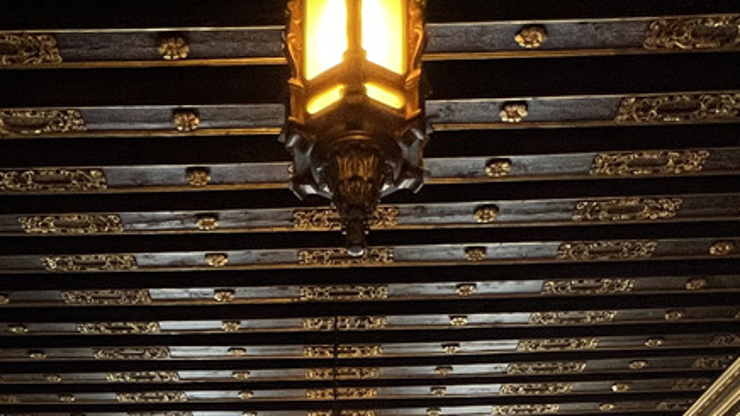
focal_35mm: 39
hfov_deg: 51.4
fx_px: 765
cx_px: 316
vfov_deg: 21.7
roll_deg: +0.0
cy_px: 717
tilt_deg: +4.1
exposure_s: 1/50
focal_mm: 1.57
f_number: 1.8
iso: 160
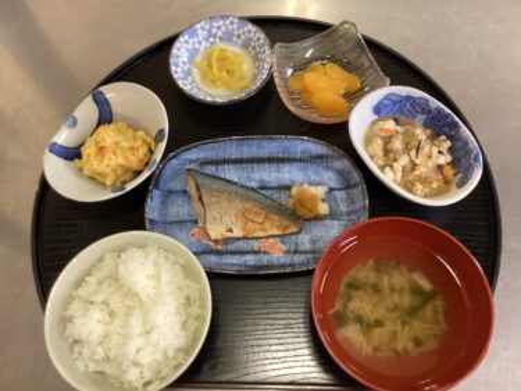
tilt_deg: -68.2
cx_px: 260
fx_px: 466
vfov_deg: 45.4
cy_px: 196
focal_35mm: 31
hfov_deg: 58.4
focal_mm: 3.3
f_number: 2.4
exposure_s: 1/33
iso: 320
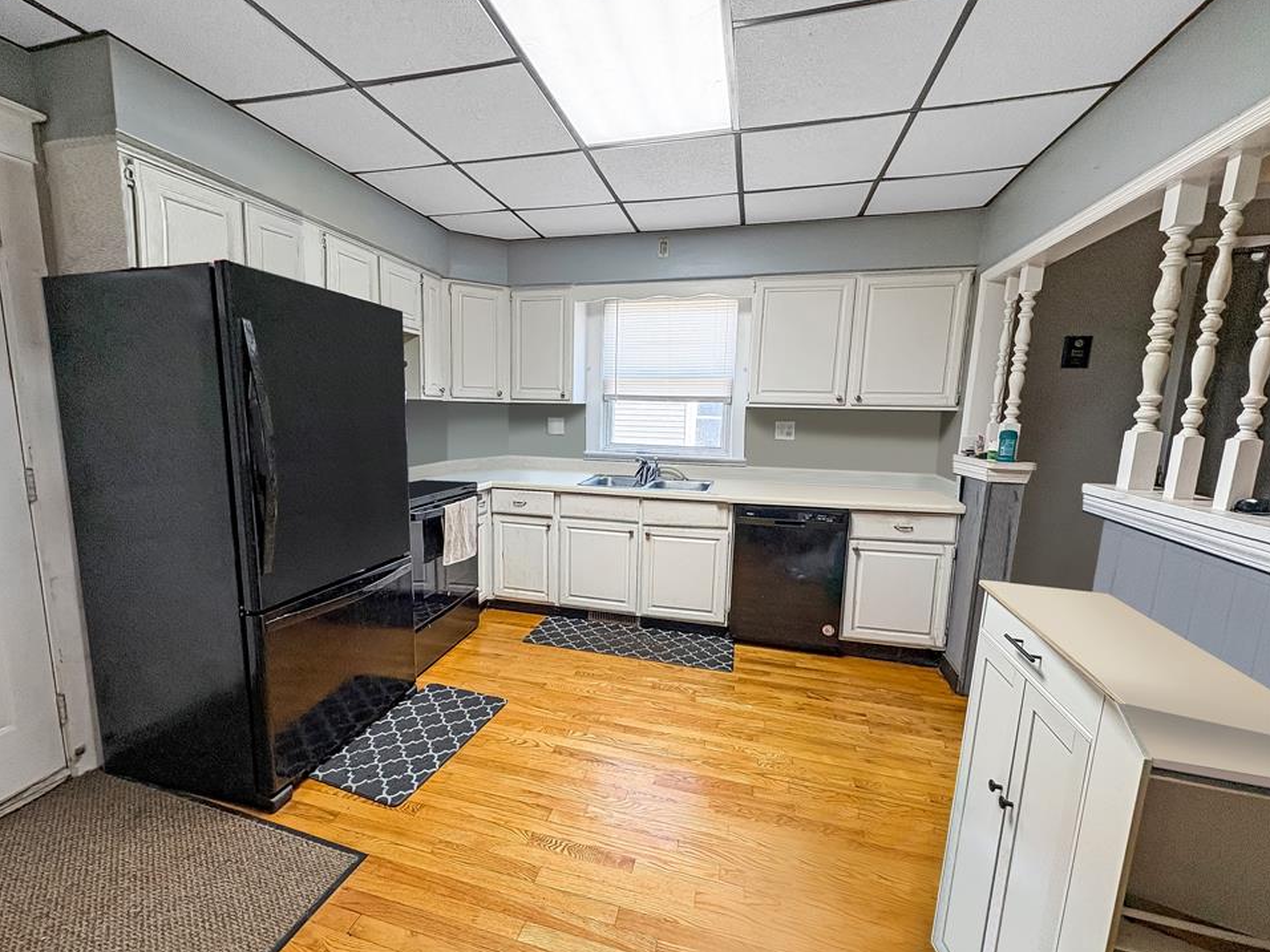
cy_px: 491
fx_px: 550
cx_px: 594
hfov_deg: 98.0
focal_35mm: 15
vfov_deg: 81.7
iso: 200
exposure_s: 1/120
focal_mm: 2.22
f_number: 2.2
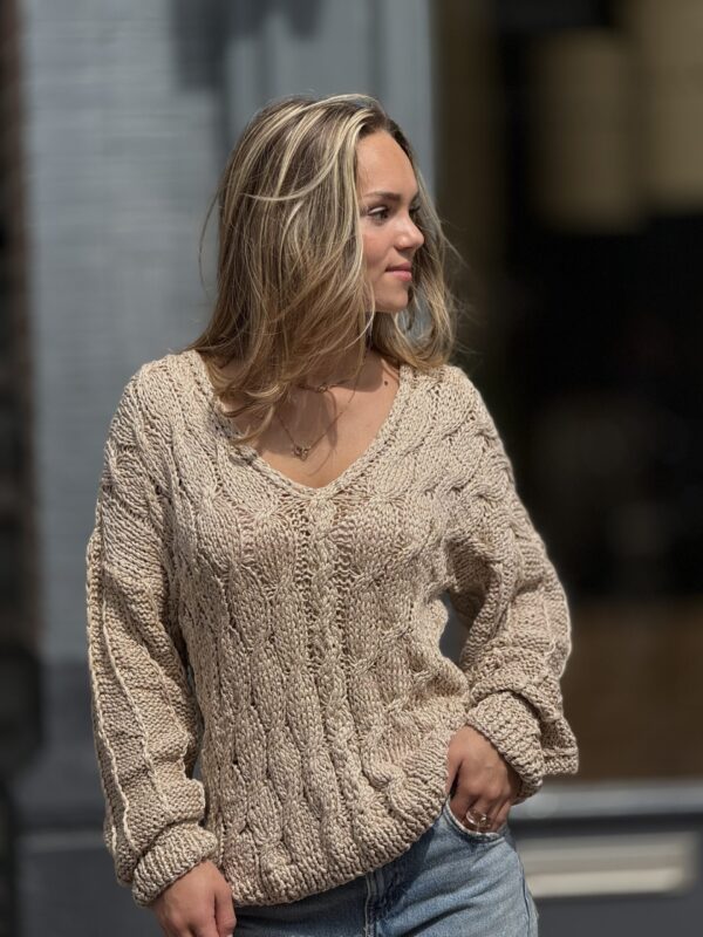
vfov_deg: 16.4
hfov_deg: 12.3
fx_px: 3249
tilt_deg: -2.1
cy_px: 468
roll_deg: +1.6
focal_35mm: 120
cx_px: 352
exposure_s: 1/1546
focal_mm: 15.66
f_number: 2.8
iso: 64
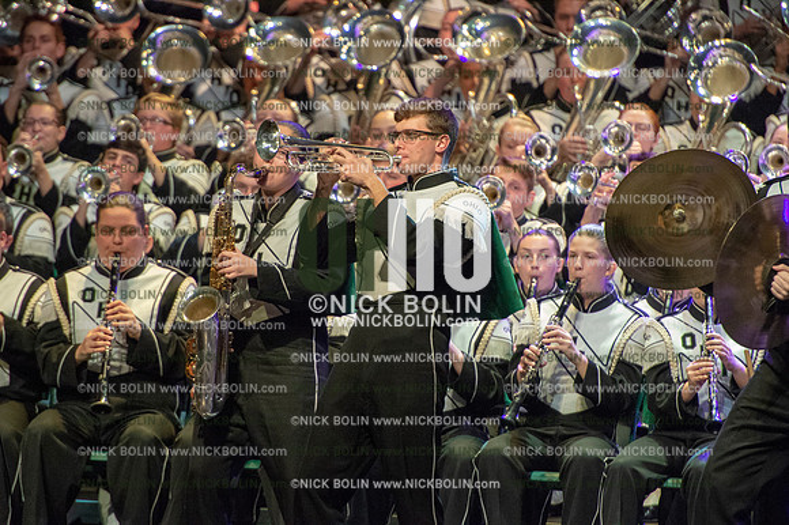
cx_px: 394
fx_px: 8761
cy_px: 262
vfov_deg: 3.4
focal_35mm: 400
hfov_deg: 5.2
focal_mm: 400
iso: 8000
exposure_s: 1/320
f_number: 5.6
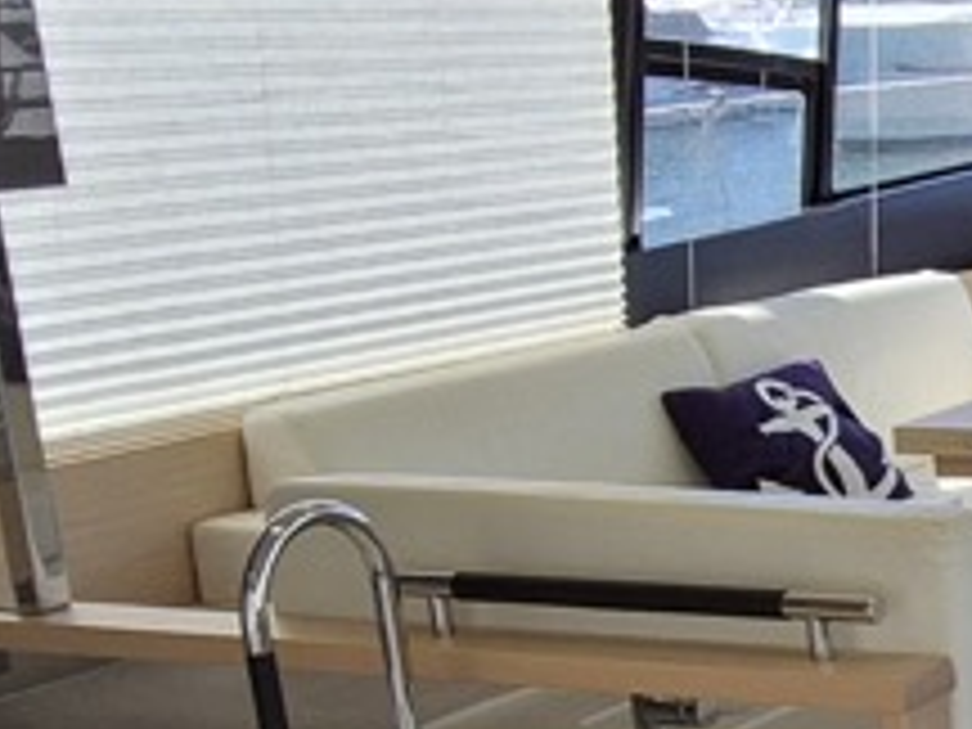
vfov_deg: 18.8
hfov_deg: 20.7
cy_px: 680
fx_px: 2162
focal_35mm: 77
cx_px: 1539
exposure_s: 1/100
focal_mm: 2.2
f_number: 2.2
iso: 80
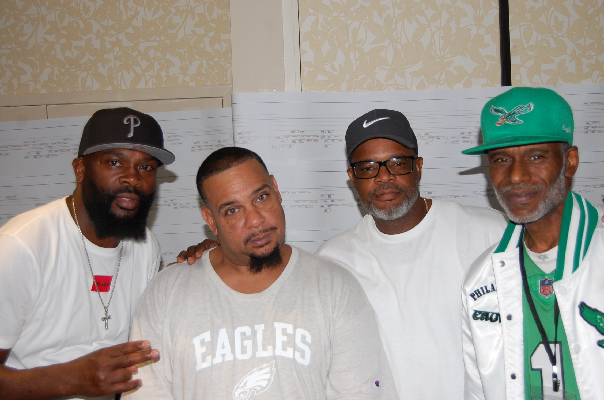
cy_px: 200
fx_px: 804
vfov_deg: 28.0
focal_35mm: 48
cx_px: 302
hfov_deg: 41.2
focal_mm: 32
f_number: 4.5
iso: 400
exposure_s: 1/60
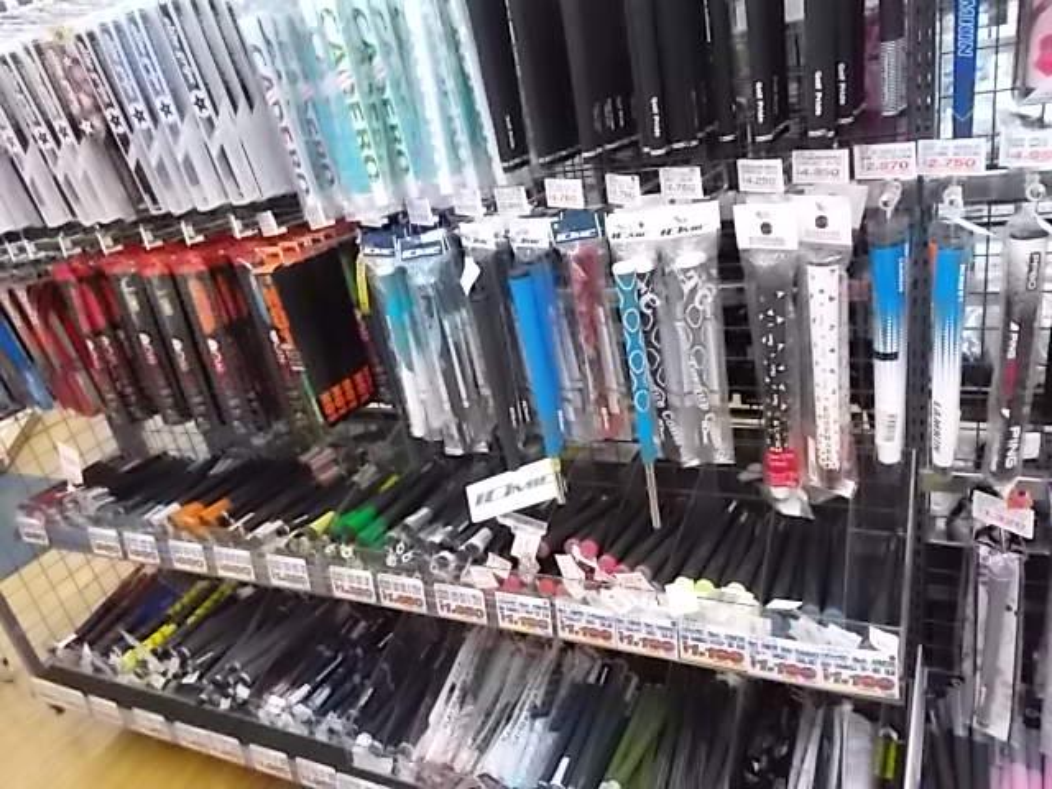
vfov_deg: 53.1
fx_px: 790
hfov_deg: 67.3
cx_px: 526
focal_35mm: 26
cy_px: 394
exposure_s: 1/80
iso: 800
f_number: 3.2
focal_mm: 4.6
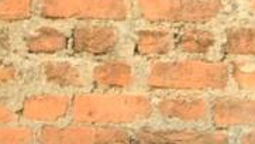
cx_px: 485
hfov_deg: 9.4
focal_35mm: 217
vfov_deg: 5.4
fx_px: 1468
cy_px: 340
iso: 200
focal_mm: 50
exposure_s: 1/200
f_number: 5
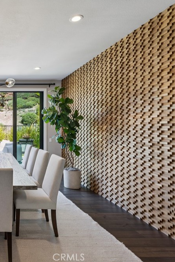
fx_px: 195
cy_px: 129
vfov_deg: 67.8
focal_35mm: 27
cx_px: -9
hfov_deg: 40.6
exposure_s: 1/8
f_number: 13
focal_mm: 17.5
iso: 100
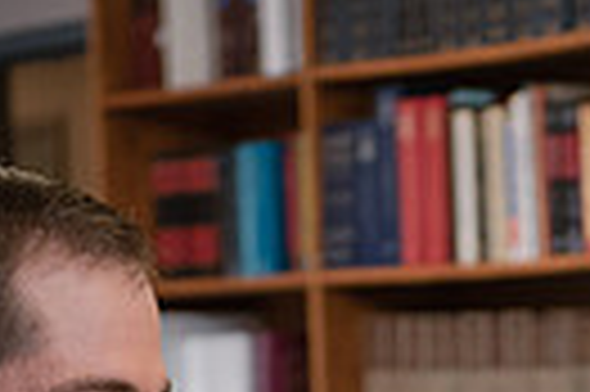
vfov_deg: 5.2
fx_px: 4207
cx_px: 707
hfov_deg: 7.9
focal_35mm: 257
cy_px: 854
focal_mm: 58
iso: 800
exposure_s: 1/125
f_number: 3.5
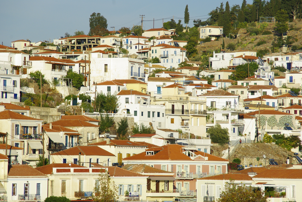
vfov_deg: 4.6
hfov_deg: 6.8
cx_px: 152
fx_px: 2537
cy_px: 101
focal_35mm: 302
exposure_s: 1/750
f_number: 9.5
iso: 200
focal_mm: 200
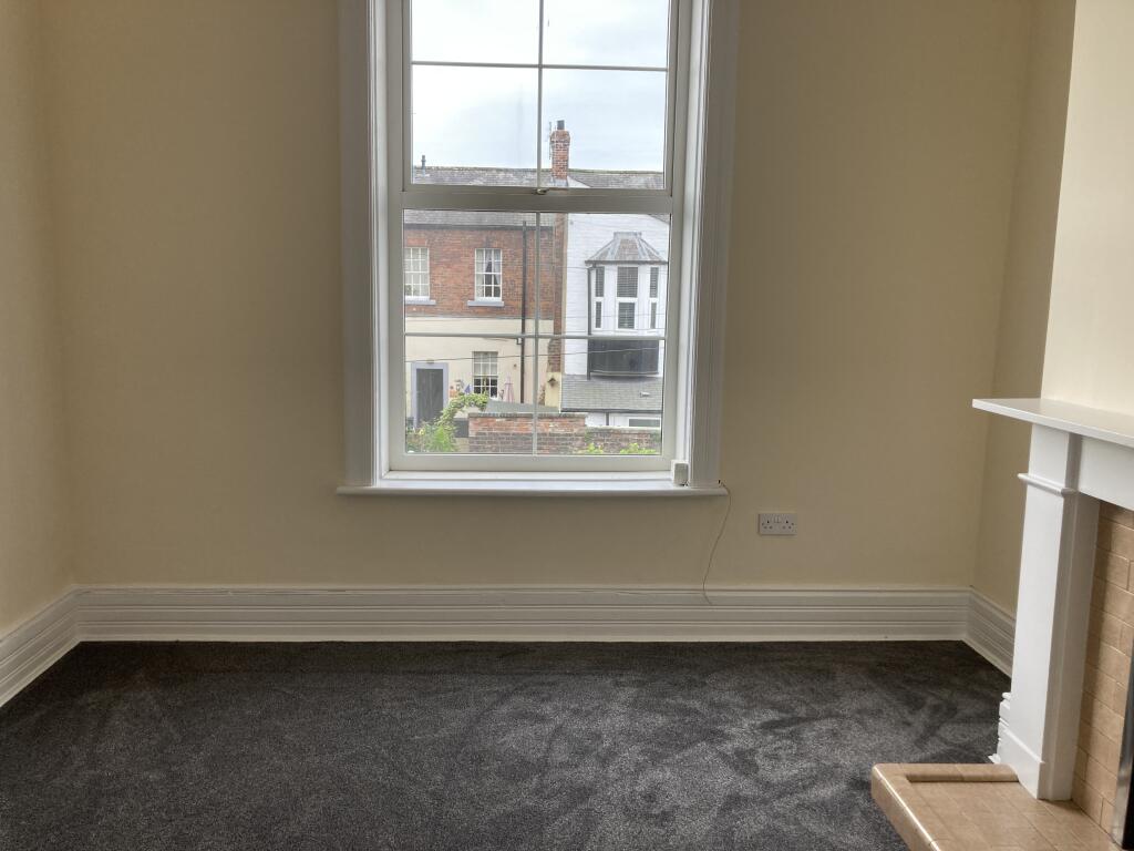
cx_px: 567
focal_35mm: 28
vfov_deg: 49.7
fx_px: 917
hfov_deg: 63.4
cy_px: 426
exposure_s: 1/121
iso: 50
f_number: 1.8
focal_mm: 3.99
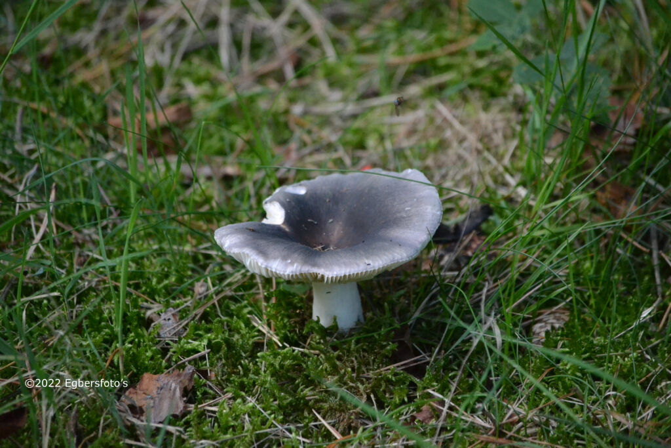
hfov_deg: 6.2
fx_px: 6151
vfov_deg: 4.2
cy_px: 224
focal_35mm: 330
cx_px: 336
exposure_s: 1/1600
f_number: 5.3
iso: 3200
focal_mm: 220
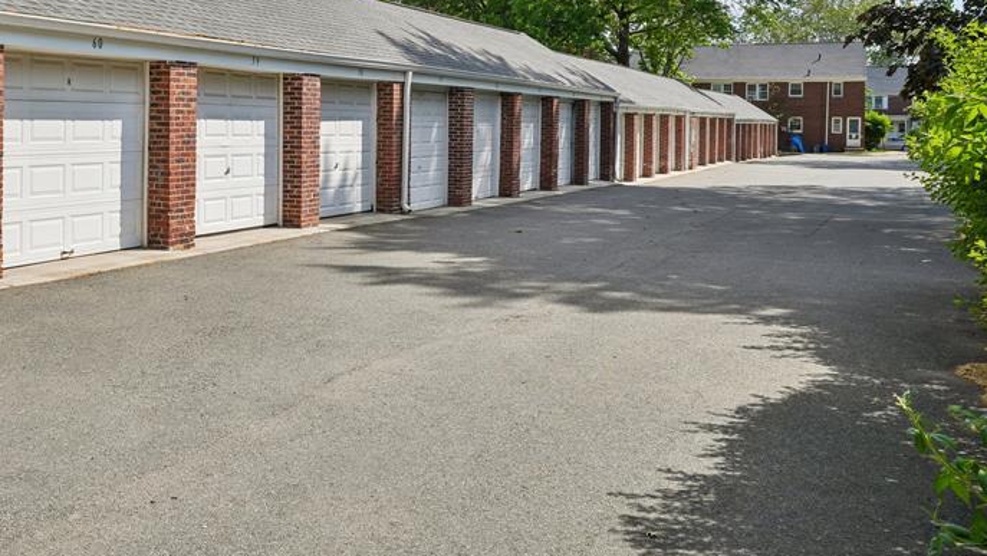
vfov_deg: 29.9
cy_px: 136
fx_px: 1021
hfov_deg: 50.6
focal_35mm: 39
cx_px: 322
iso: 125
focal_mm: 25
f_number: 8
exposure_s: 1/400
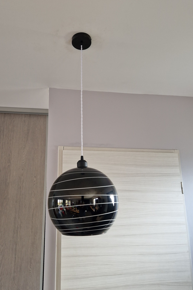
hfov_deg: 49.4
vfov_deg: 69.3
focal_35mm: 26
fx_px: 209
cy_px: 154
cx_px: 83
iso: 50
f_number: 1.8
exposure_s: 1/100
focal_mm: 5.4
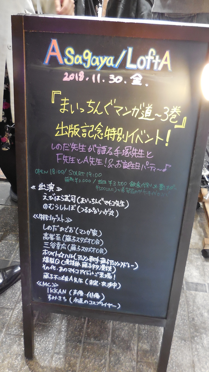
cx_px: 117
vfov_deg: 67.9
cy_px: 187
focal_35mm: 28
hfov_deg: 41.4
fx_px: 276
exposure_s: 1/8
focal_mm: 4.5
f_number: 3.3
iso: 400
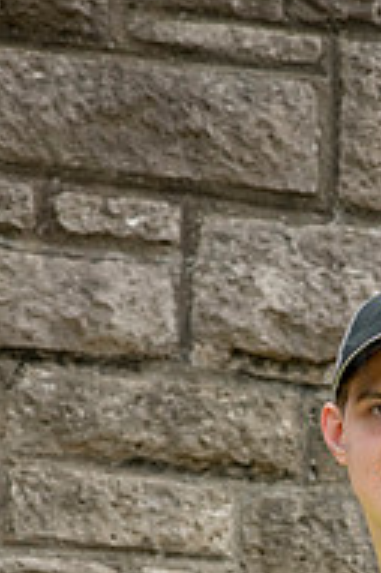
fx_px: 5820
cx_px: 438
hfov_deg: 3.7
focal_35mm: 366
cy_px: 627
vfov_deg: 5.6
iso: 640
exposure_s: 1/500
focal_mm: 155
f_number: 9
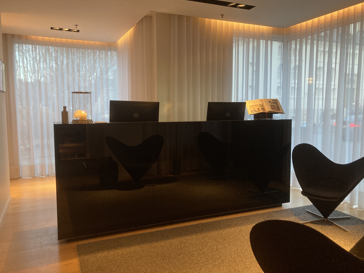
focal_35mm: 29
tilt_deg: -4.9
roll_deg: +0.0
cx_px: 187
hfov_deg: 61.6
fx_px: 305
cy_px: 134
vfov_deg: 48.2
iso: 200
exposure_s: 1/50
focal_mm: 3.99
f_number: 1.8
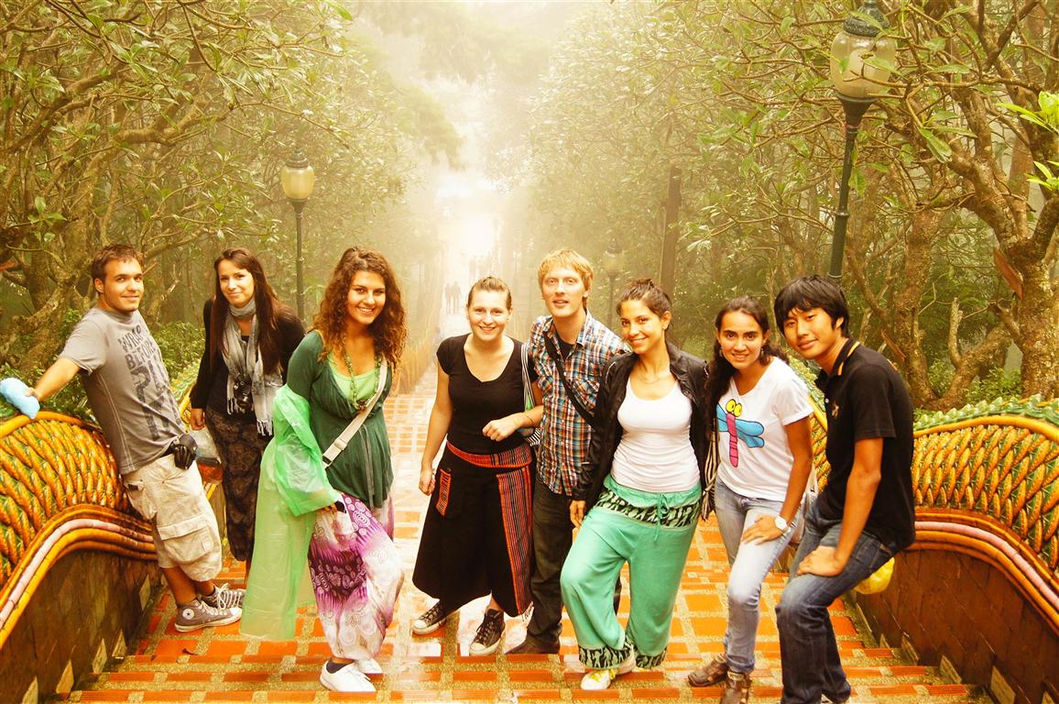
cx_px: 530
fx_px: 1322
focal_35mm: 45
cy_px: 352
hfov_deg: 43.6
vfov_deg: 29.8
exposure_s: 1/50
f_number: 5
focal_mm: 30
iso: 800
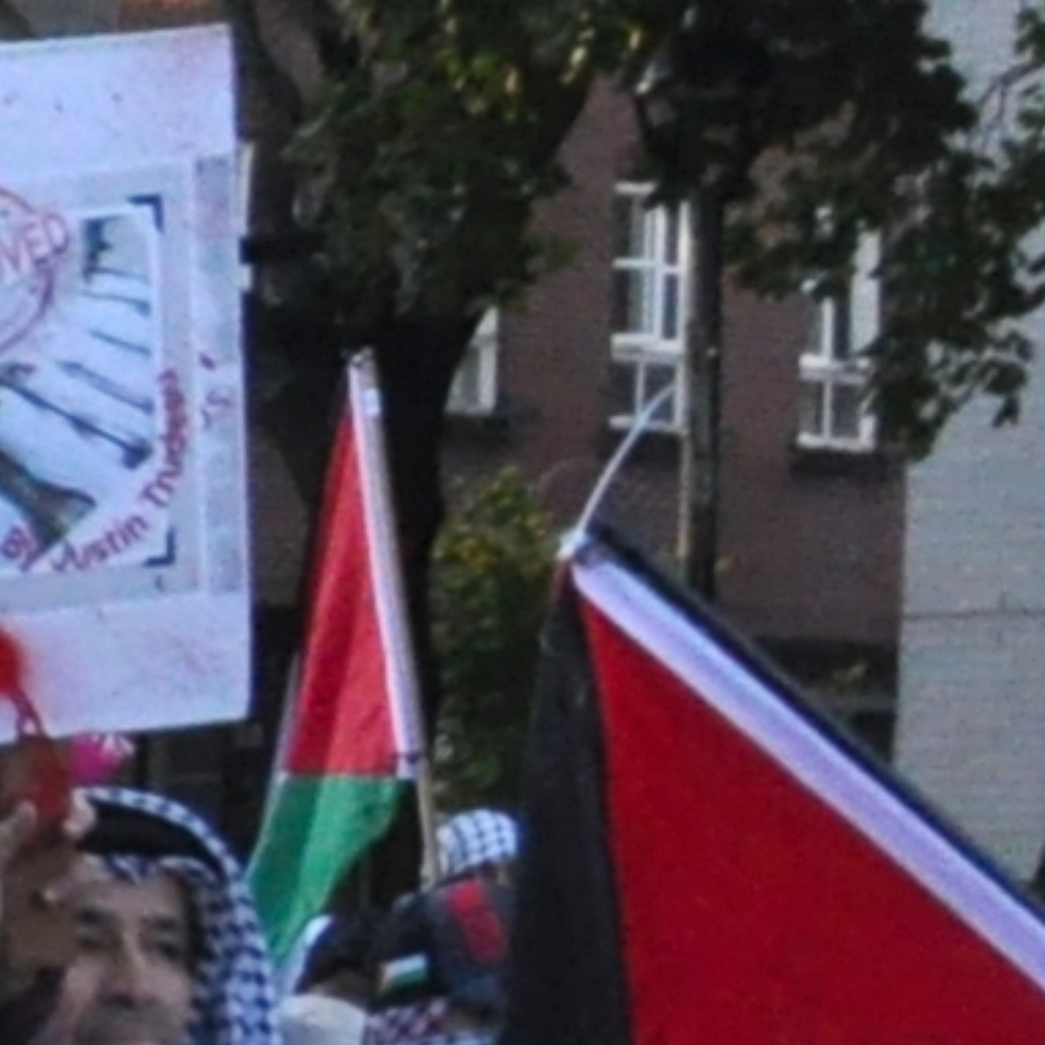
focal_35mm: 257
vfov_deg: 6.7
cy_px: 1546
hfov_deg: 5.4
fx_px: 8778
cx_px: -4027
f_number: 14
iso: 1000
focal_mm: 18
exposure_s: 1/125
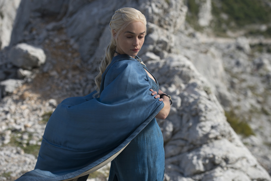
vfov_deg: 14.4
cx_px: 136
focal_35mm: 95
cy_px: 90
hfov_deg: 21.5
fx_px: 715
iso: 125
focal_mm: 95
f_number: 5
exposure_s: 1/320
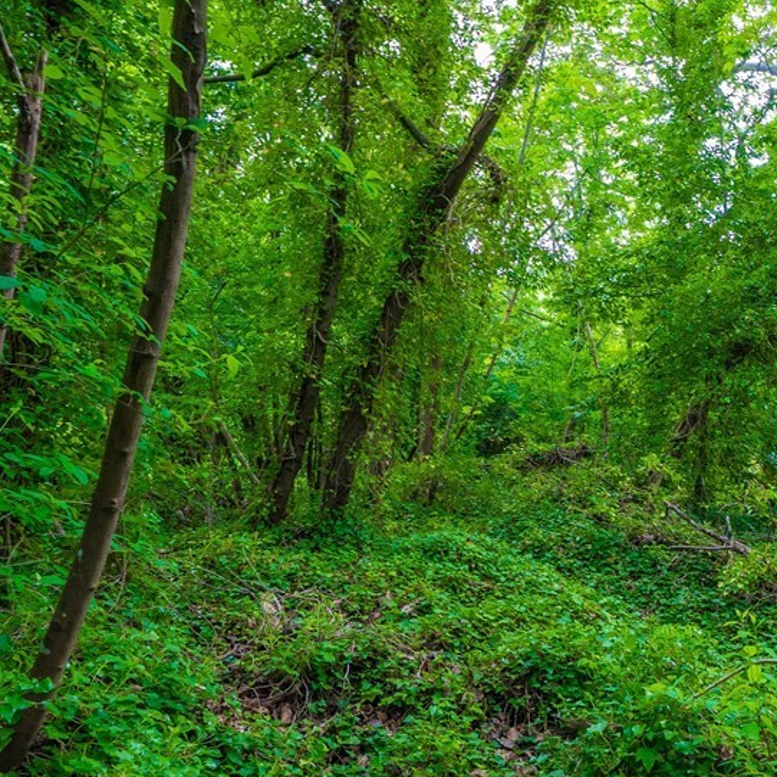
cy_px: 449
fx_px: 813
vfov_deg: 50.9
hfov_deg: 48.4
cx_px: 614
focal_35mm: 32
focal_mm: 12
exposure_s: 1/30
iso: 1000
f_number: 8
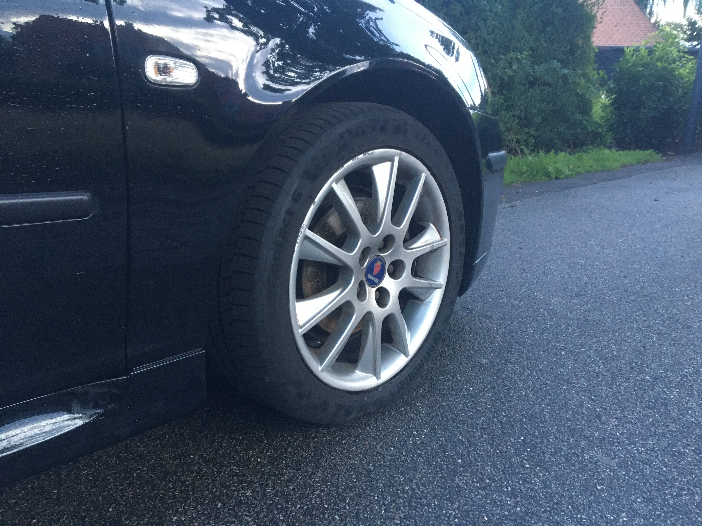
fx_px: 588
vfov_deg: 48.2
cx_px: 351
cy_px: 263
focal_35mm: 29
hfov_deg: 61.7
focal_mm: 4.15
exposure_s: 1/25
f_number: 2.2
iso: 200
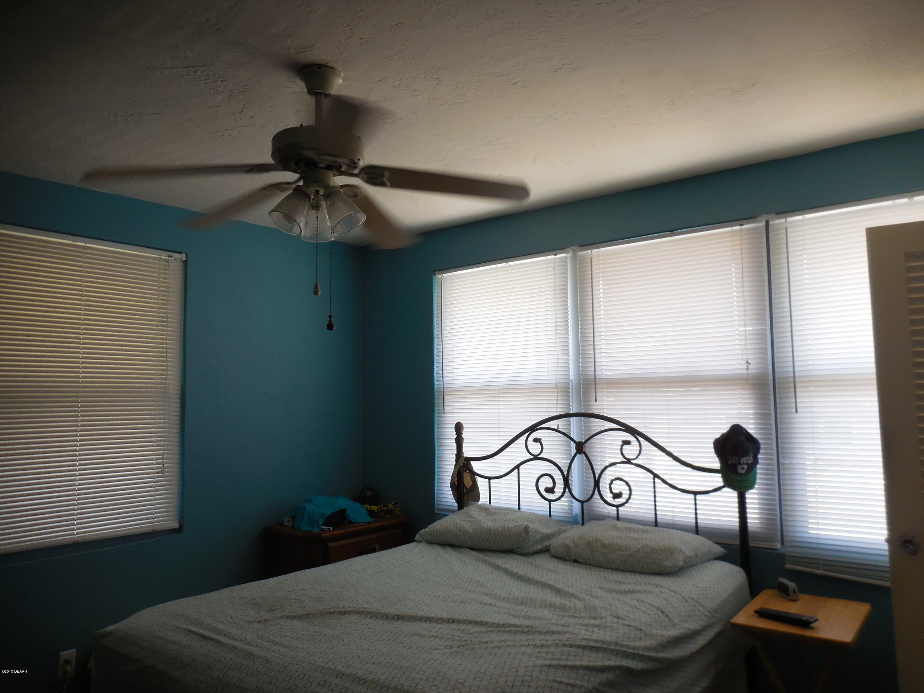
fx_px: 667
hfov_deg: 69.4
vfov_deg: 54.9
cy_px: 346
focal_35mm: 25
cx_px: 462
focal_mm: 4.5
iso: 125
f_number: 3.7
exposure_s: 1/40
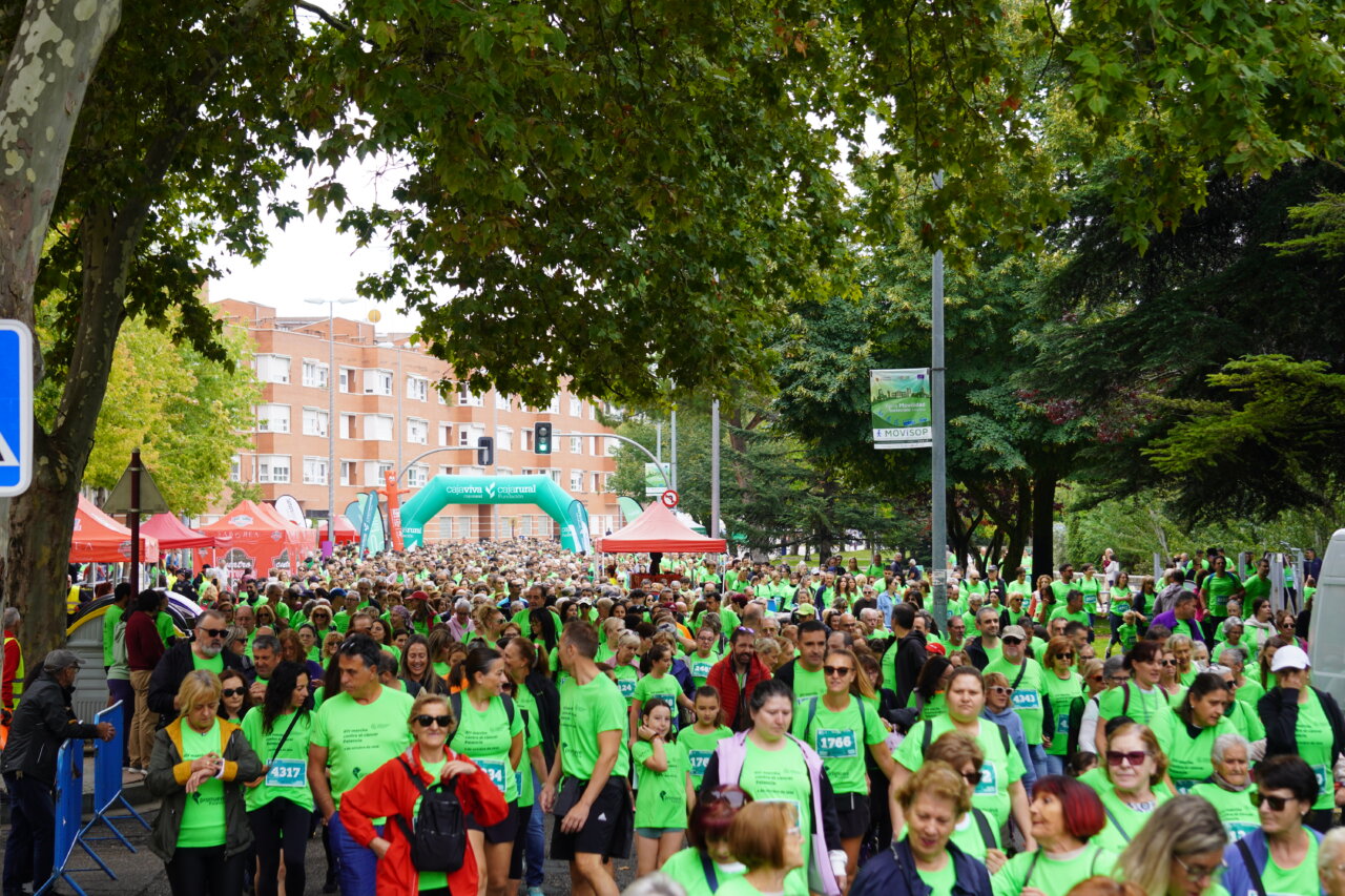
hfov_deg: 24.2
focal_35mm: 84
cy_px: 448
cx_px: 672
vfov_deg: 16.3
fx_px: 3138
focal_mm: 56
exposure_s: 1/100
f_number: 4.5
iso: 100
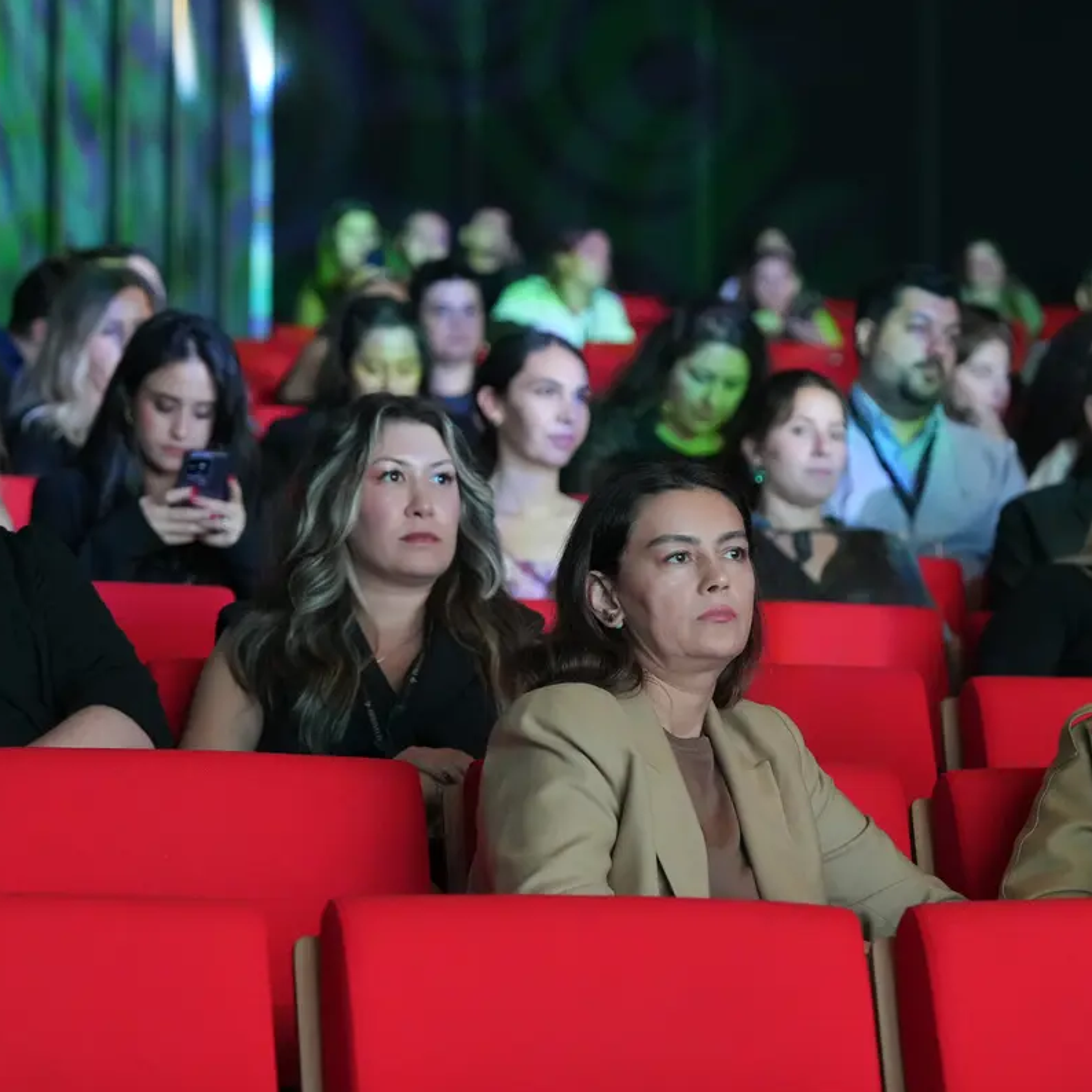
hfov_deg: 12.9
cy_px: 548
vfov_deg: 12.9
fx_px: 4818
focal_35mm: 135
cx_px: 700
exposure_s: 1/100
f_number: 2.8
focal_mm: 70
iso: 4000
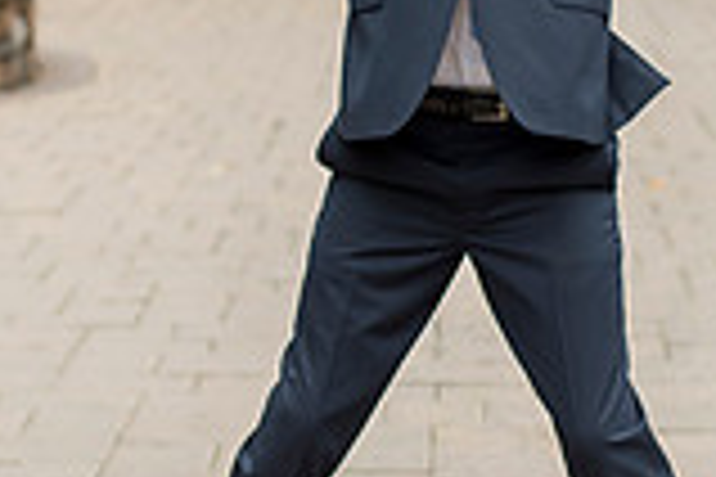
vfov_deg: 7.5
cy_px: -2
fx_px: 3619
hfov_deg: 11.3
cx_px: 468
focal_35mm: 182
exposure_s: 1/800
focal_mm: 50
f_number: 2.8
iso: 400
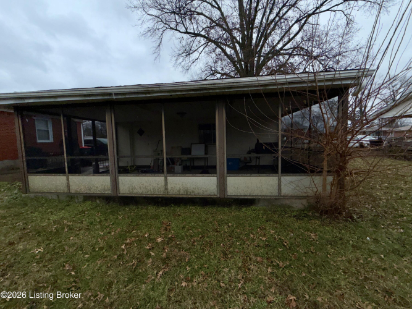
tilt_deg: -4.7
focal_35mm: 14
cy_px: 154
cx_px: 206
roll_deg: +1.5
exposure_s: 1/841
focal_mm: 2.22
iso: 16
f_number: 2.2
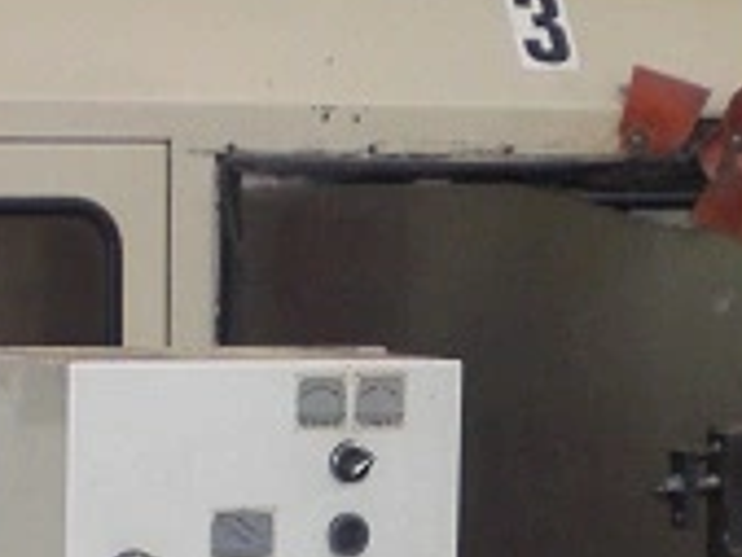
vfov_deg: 10.9
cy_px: 579
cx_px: 149
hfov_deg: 14.5
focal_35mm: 135
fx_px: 2896
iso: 200
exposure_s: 1/60
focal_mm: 6.3
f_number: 3.1
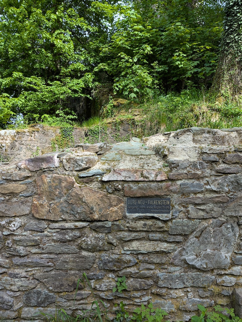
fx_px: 223
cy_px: 161
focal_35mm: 24
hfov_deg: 56.9
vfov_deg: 71.5
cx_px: 121
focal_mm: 6.81
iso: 40
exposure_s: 1/421
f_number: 1.85
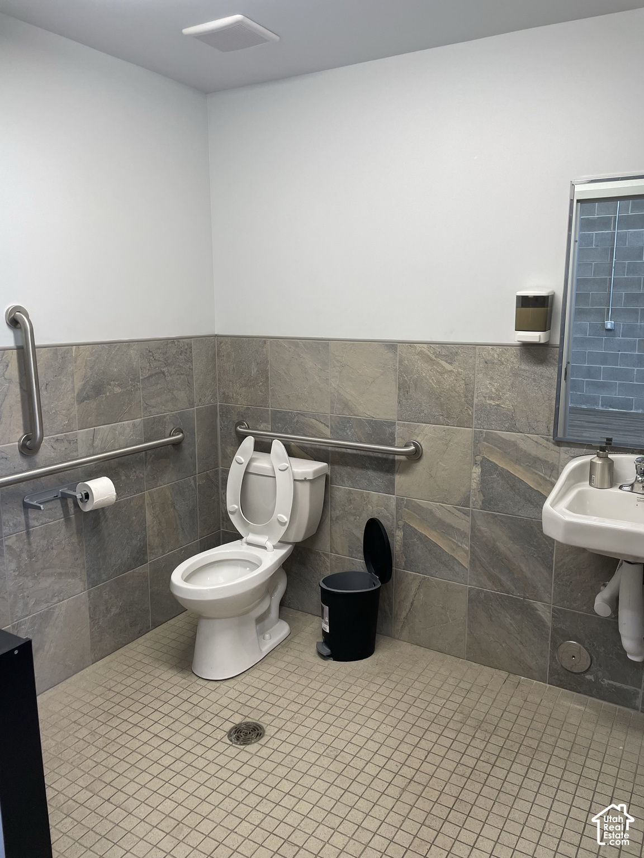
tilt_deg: -9.4
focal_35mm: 26
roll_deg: -0.2
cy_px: 429
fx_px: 645
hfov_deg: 53.1
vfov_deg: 67.3
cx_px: 322
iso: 100
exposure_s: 1/120
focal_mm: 4.2
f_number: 1.6
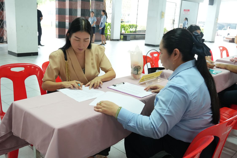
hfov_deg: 53.1
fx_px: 237
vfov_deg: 36.9
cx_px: 118
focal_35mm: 36
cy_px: 79
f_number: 5
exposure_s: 1/25
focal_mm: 24
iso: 1600
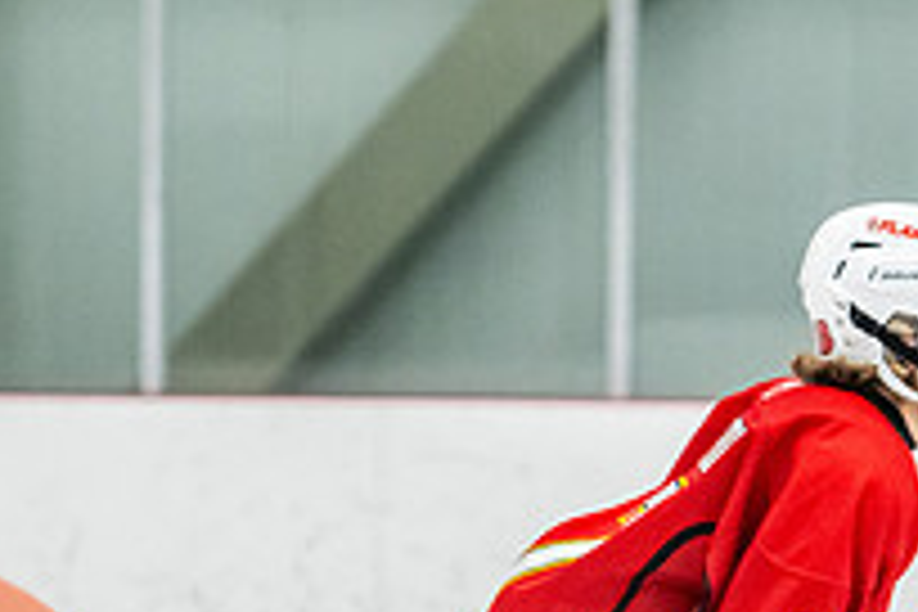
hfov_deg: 5.0
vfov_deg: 3.3
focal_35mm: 415
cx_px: 631
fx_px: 10582
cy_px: 734
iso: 3200
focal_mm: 112
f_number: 2.8
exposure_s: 1/800
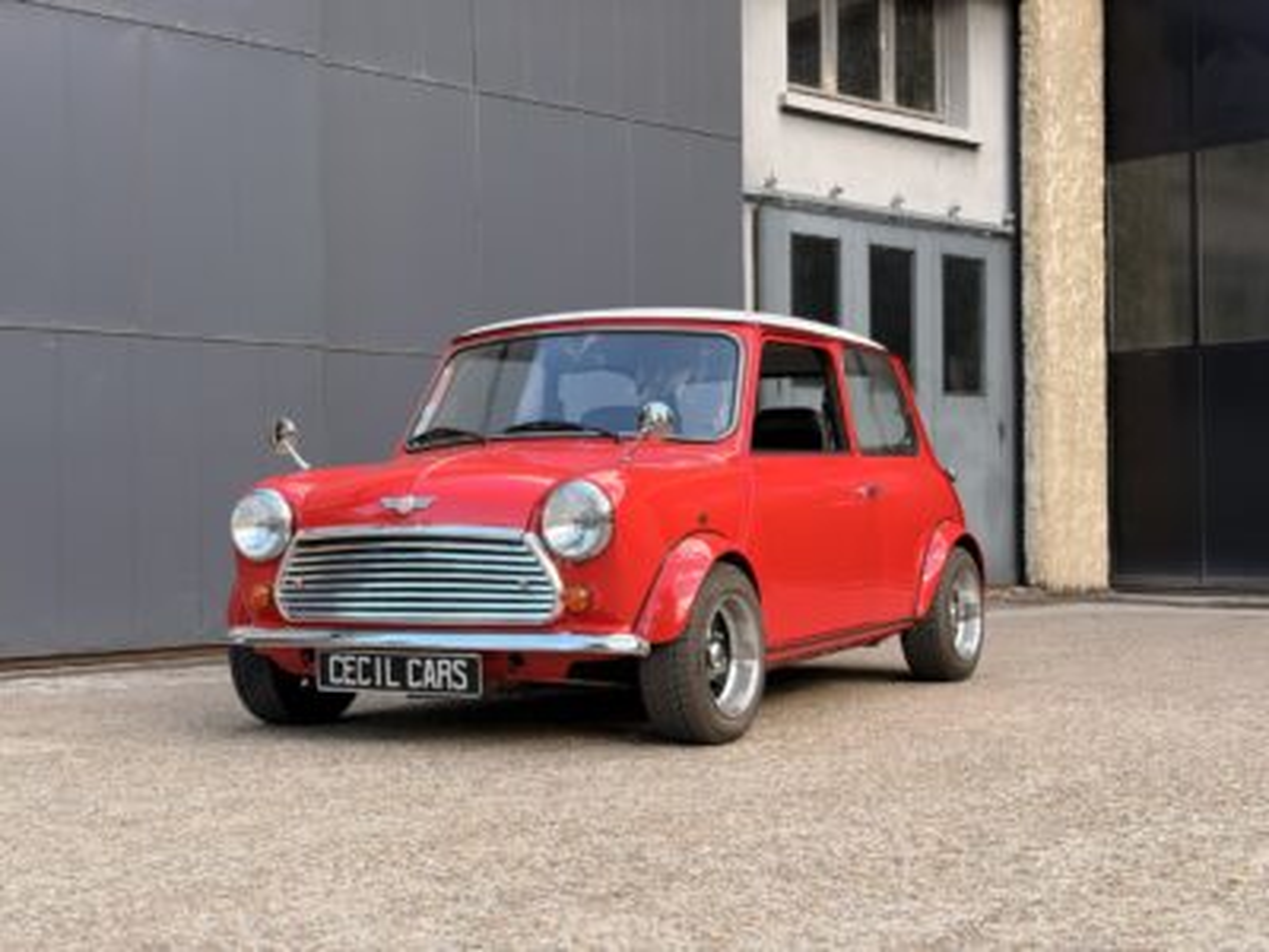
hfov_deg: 36.8
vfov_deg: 28.0
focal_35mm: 52
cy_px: 476
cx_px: 634
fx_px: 1906
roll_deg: +0.1
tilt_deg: +1.2
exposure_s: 1/218
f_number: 1.6
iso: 32
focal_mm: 5.96
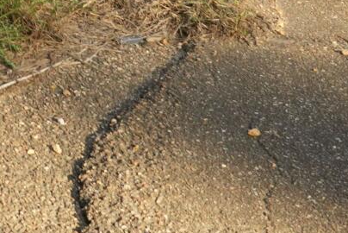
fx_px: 1722
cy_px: -528
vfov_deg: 6.8
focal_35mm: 178
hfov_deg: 10.2
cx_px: -444
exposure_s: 1/160
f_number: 6.3
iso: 400
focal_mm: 24
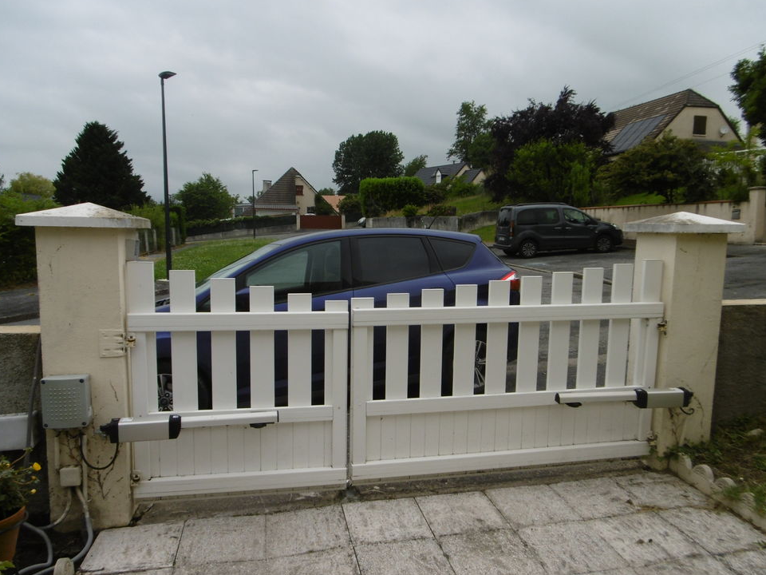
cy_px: 295
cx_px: 389
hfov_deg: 69.4
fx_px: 553
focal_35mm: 25
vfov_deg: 54.9
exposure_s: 1/400
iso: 100
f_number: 3.1
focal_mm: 4.3
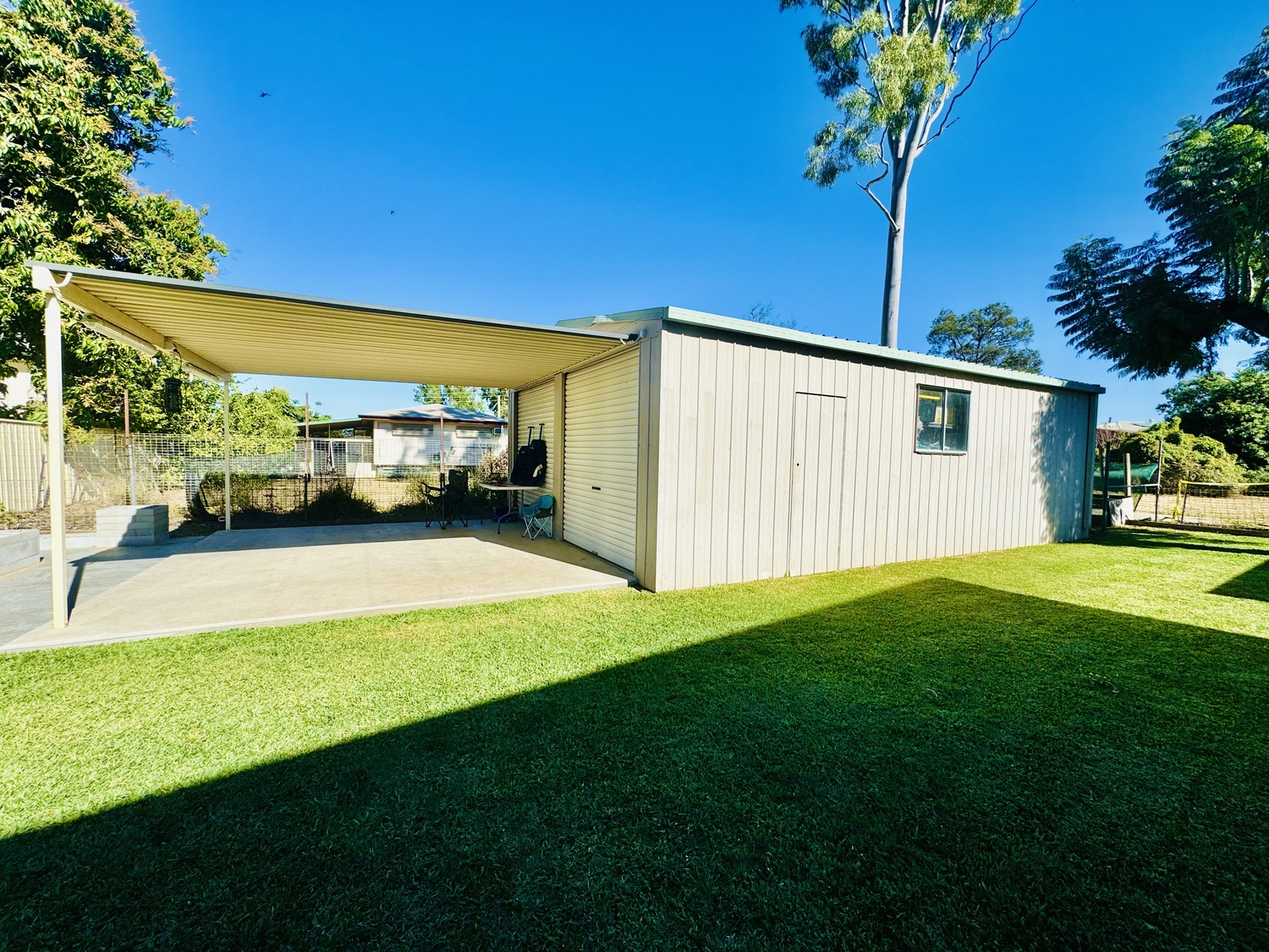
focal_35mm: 14
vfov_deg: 85.7
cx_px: 634
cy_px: 476
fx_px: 513
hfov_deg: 102.1
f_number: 2.2
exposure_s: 1/2494
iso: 50
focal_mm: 2.22
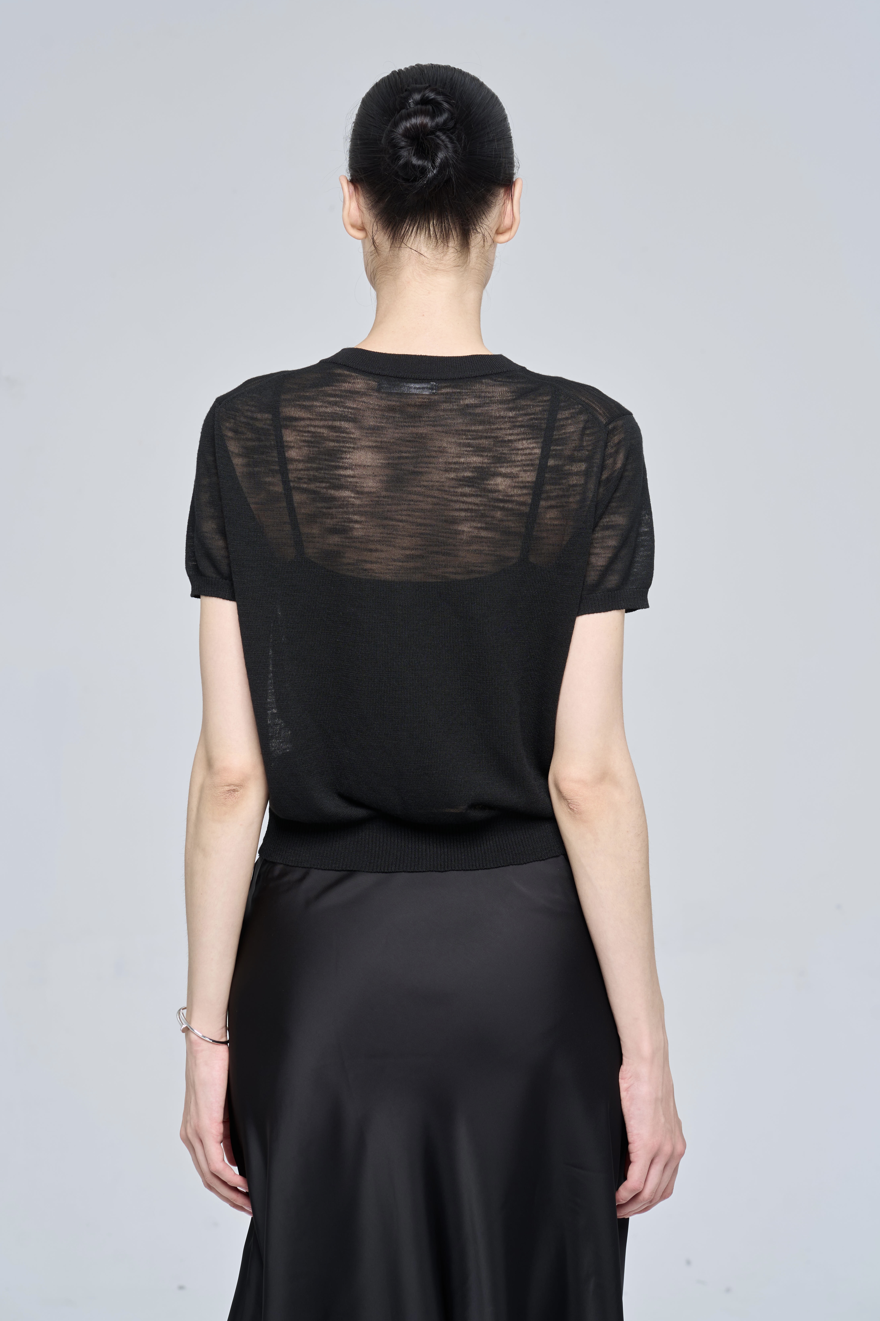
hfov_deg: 16.1
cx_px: 440
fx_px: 3116
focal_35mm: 85
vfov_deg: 23.9
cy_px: 660
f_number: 8
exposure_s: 1/125
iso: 200
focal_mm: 85
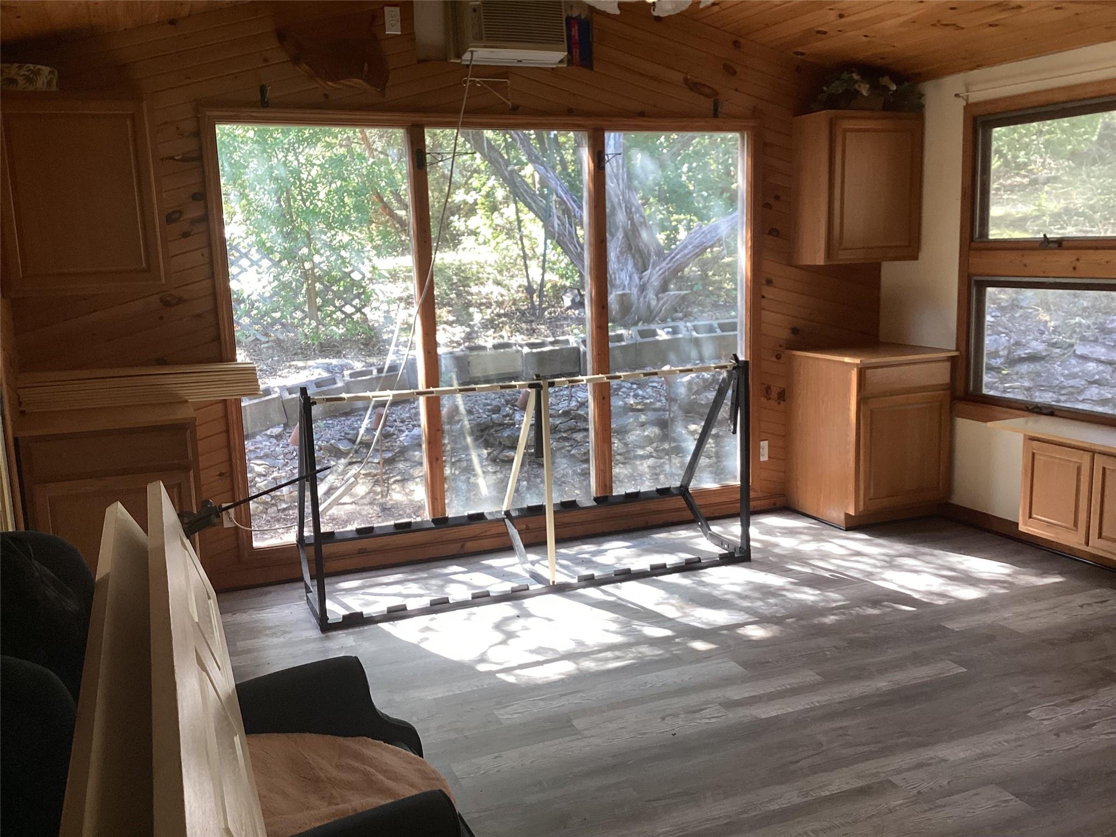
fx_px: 999
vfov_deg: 45.4
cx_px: 558
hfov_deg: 58.4
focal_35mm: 31
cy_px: 418
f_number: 2.4
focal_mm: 3.3
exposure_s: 1/60
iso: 80
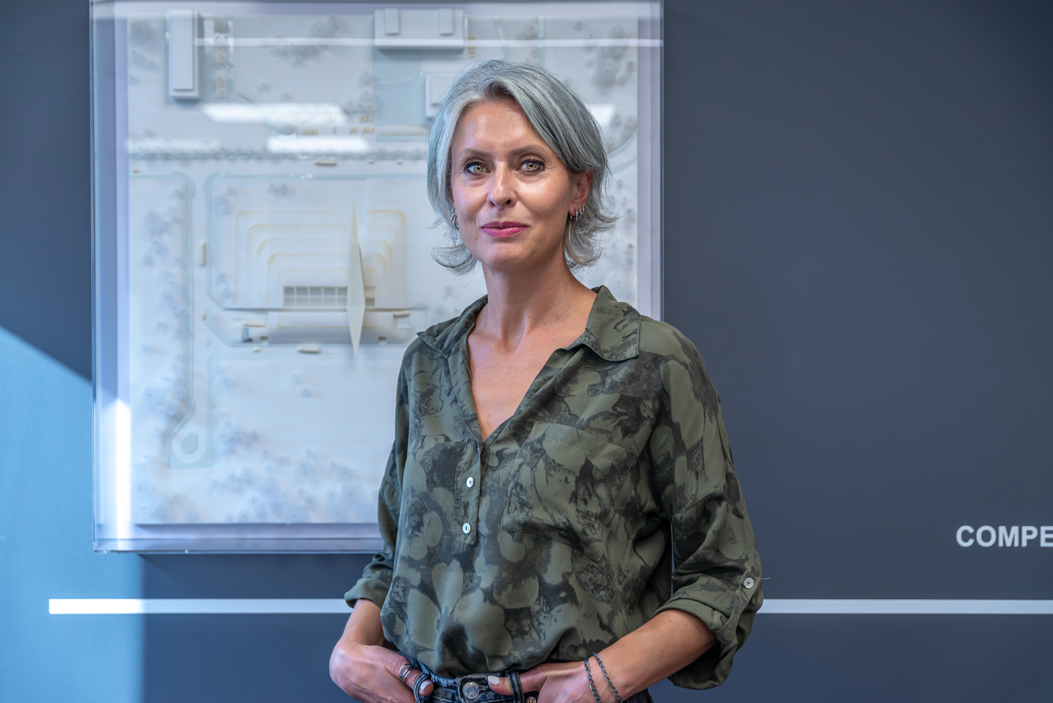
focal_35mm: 58
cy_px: 352
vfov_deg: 23.4
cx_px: 526
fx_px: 1697
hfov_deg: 34.5
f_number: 4
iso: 1600
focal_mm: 58
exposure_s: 1/400
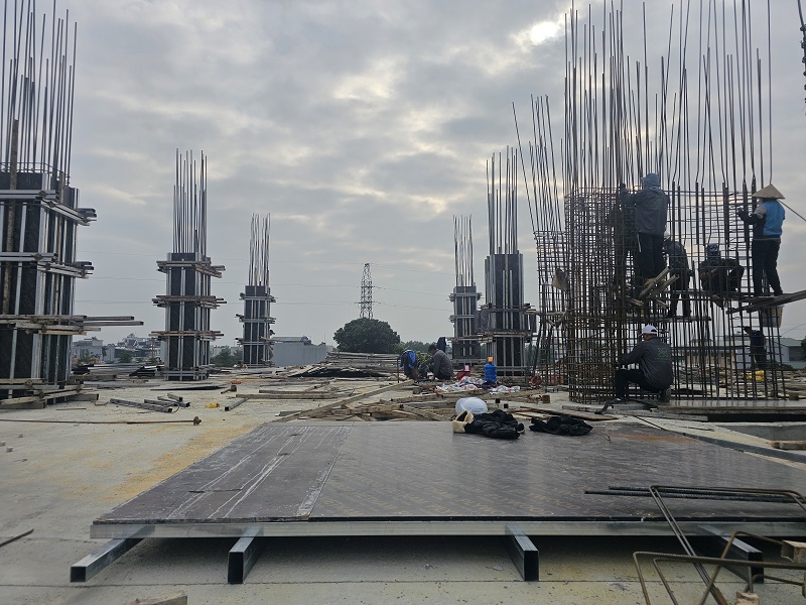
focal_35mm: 23
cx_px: 403
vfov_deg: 58.9
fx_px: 536
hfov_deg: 73.9
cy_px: 302
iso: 10
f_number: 1.7
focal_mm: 6.3
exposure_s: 1/1279
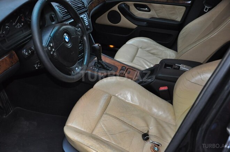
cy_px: 76
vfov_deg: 35.4
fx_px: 239
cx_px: 115
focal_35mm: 38
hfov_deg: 51.3
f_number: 4.5
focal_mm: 25
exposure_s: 1/100
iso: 1250
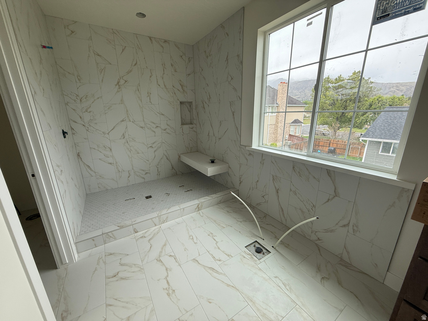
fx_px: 173
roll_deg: +1.6
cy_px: 160
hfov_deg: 102.1
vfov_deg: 85.7
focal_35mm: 14
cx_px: 214
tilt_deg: -14.9
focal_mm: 2.22
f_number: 2.2
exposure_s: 1/99
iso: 80
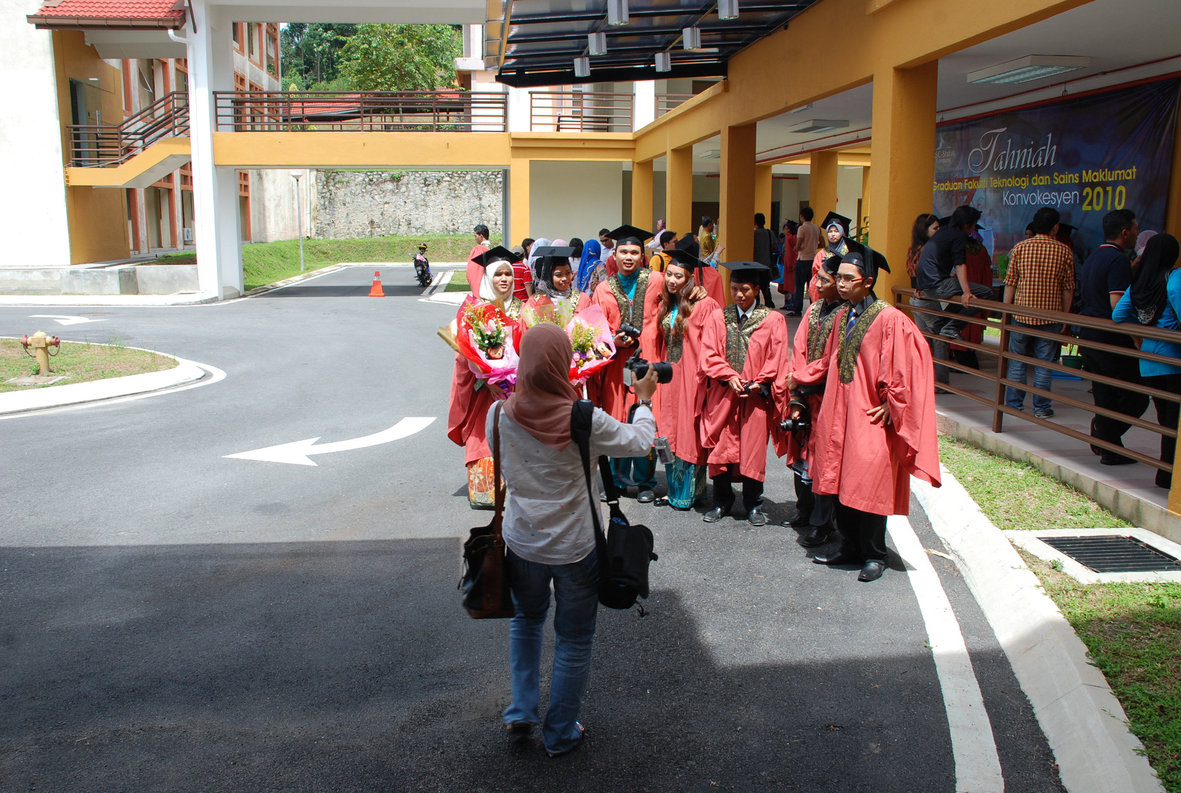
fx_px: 986
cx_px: 590
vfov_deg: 43.8
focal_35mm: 30
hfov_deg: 61.8
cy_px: 396
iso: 125
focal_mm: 20
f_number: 8
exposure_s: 1/100
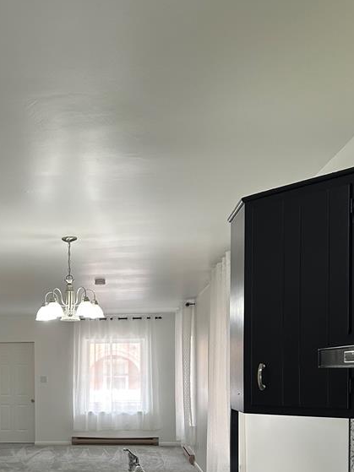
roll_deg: -0.2
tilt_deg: -2.2
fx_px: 600
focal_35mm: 44
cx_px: 62
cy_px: 402
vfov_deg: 40.5
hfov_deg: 31.8
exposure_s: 1/60
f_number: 1.78
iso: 160
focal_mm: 6.86
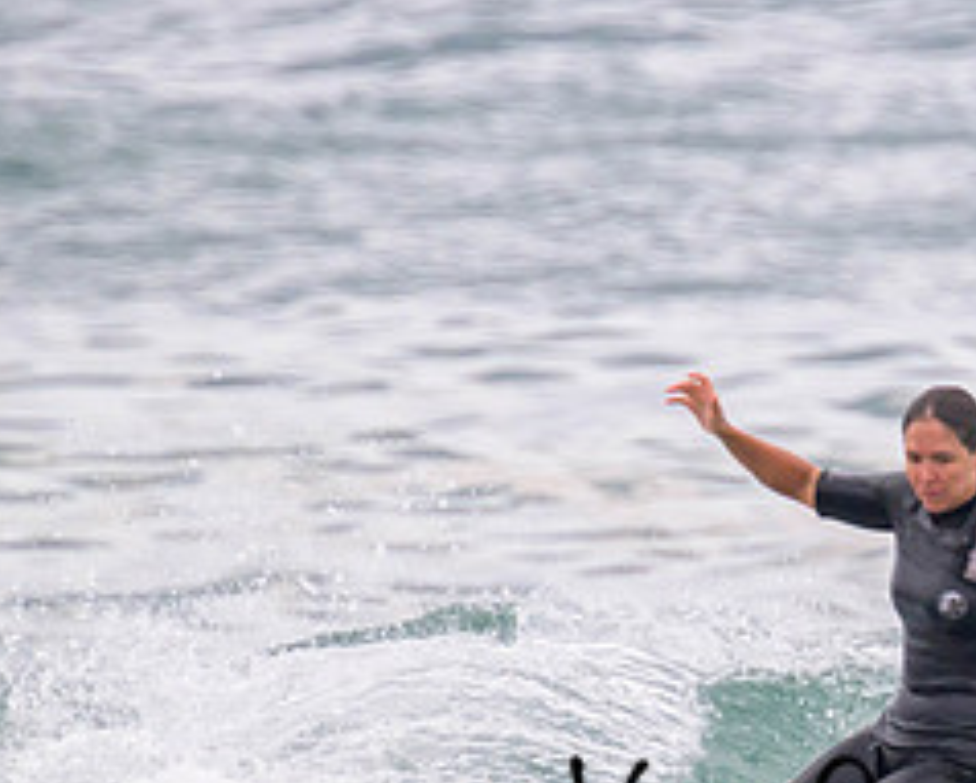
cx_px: 1162
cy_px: 621
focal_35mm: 2205
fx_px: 63772
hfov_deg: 0.9
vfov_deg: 0.7
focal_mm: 800
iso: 1400
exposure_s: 1/2000
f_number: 11
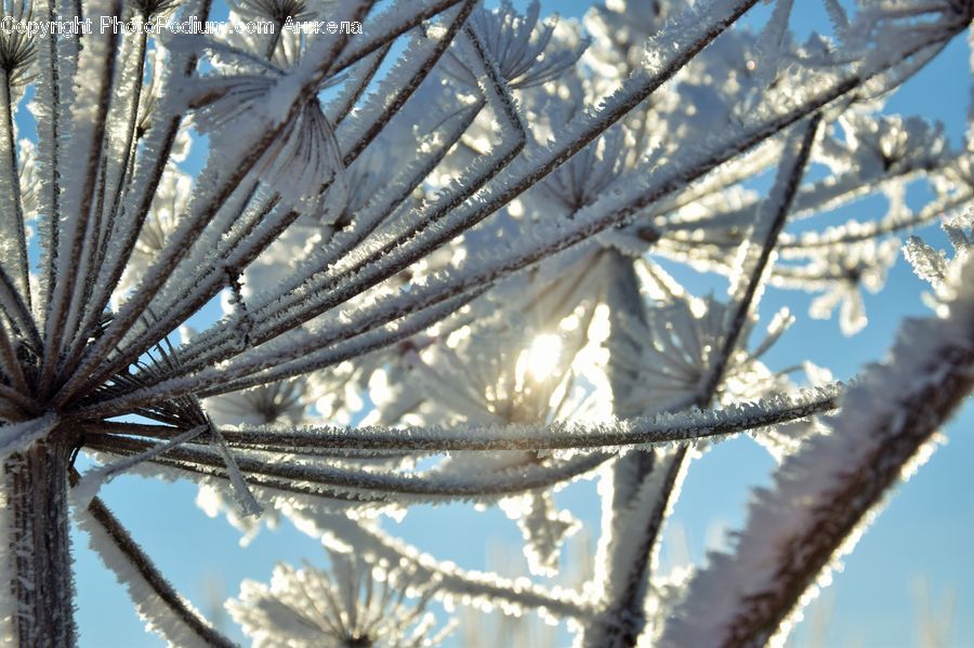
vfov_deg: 14.7
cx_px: 487
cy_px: 324
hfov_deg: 21.9
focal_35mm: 93
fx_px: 2515
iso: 100
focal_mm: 62
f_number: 6.3
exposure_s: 1/1250
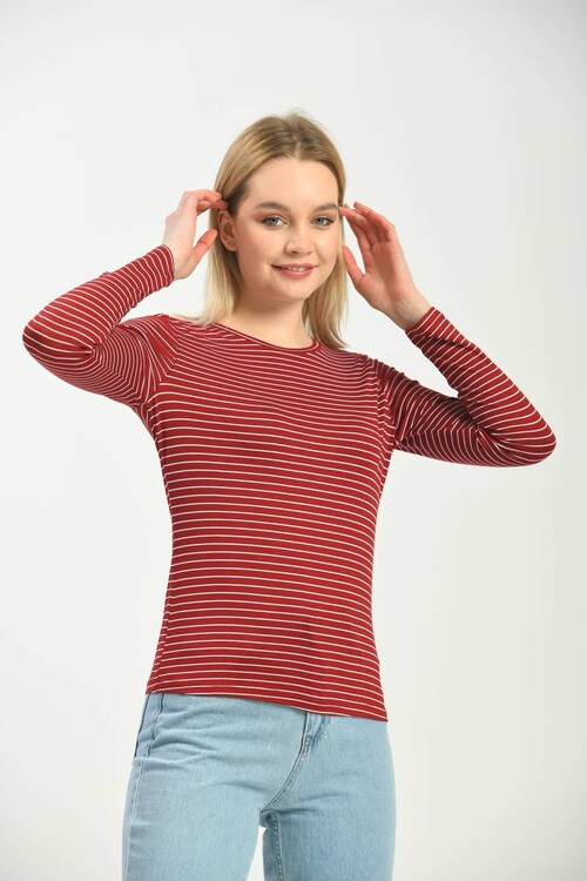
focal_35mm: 140
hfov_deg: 9.8
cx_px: 294
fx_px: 3424
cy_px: 440
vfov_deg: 14.7
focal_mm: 140
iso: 100
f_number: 6.3
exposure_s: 1/160
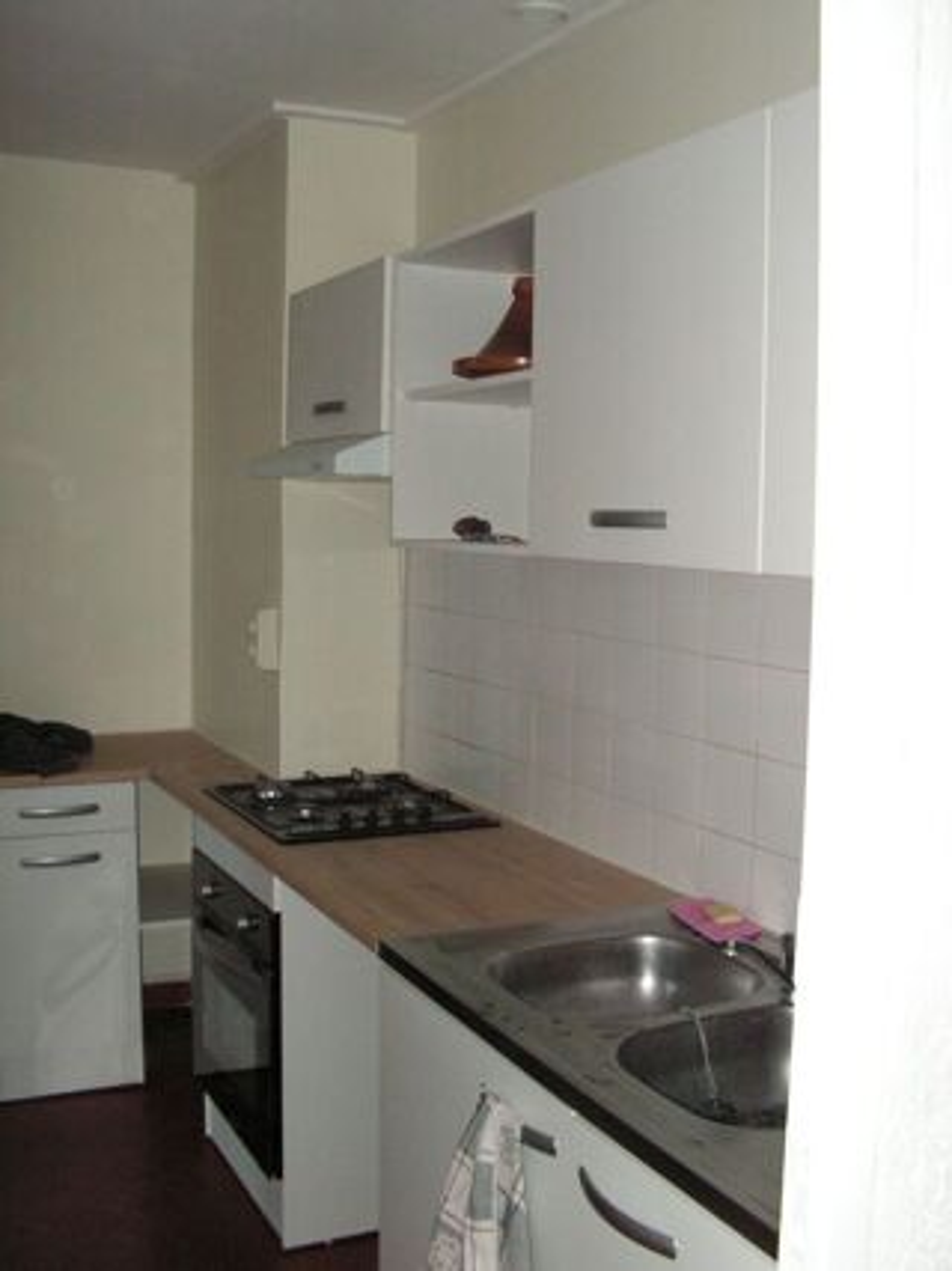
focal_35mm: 36
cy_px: 636
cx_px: 476
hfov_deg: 39.6
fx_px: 1321
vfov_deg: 51.4
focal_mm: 6
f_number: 3.2
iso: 160
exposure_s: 1/40
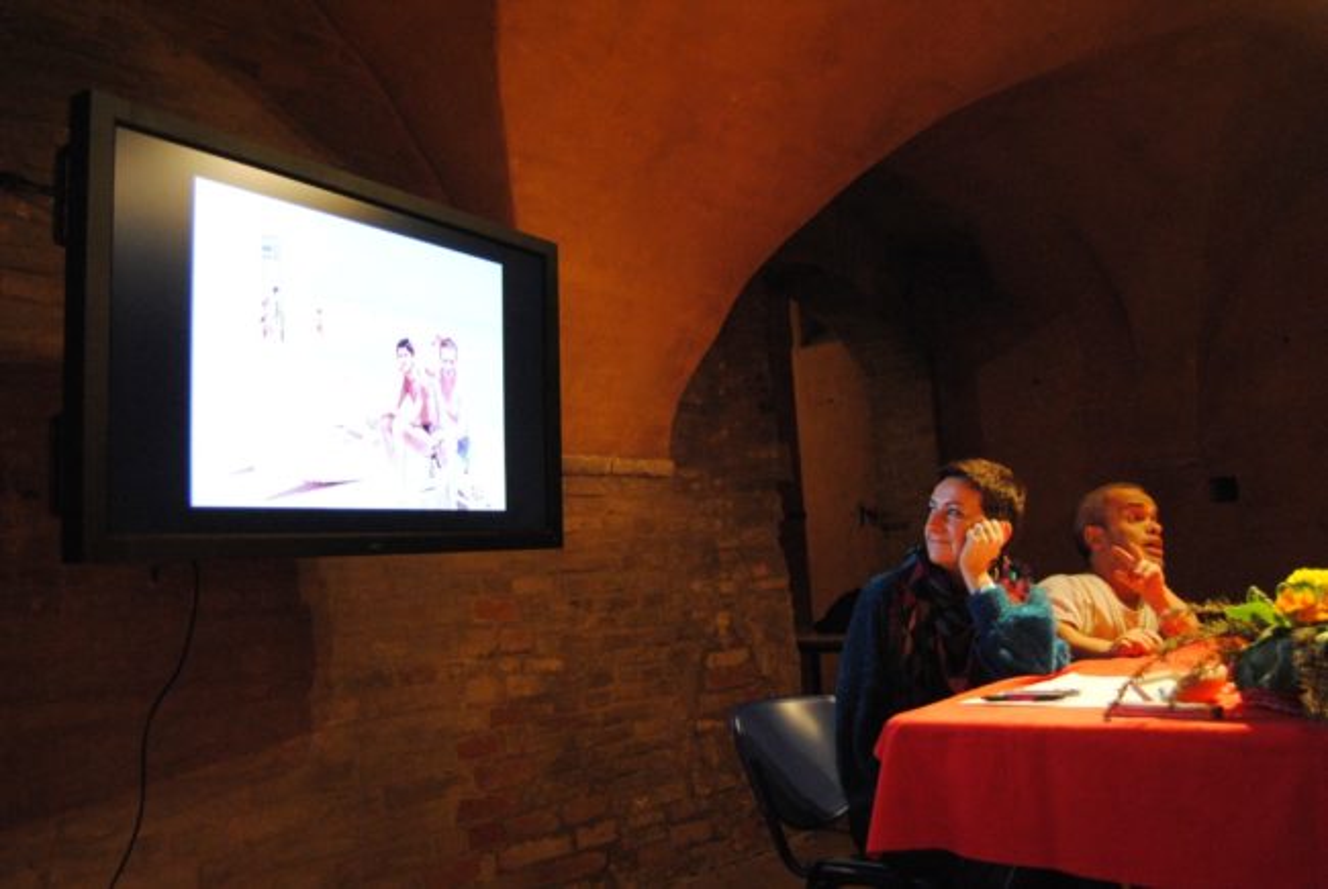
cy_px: 444
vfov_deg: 40.1
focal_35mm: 33
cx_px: 664
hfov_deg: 57.2
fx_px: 1219
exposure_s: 1/30
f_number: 3.5
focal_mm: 22
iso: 900
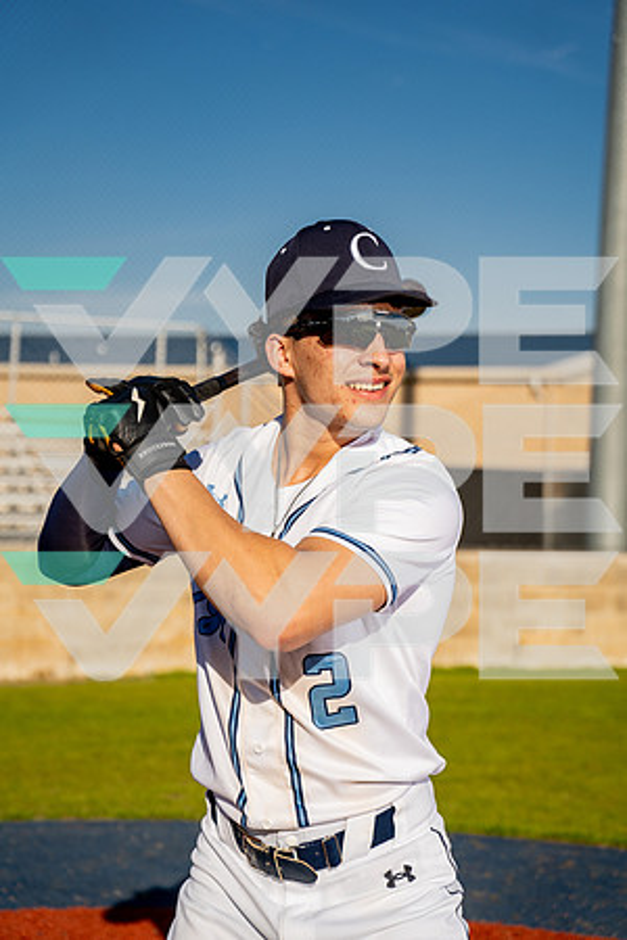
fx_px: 1829
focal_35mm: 70
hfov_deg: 19.5
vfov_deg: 28.8
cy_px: 470
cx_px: 314
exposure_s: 1/1250
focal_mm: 70
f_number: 4
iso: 100
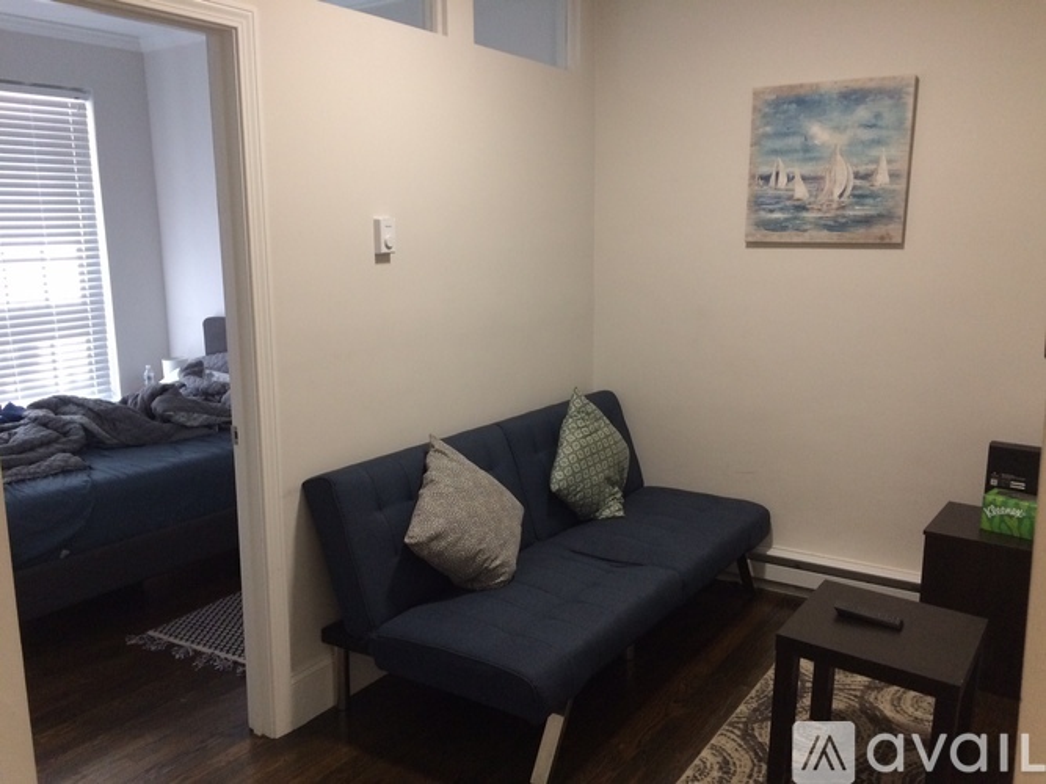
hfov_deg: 61.7
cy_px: 392
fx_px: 876
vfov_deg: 48.2
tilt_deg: -17.4
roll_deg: +1.0
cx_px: 523
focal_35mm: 29
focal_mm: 4.15
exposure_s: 1/30
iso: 200
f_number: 2.2
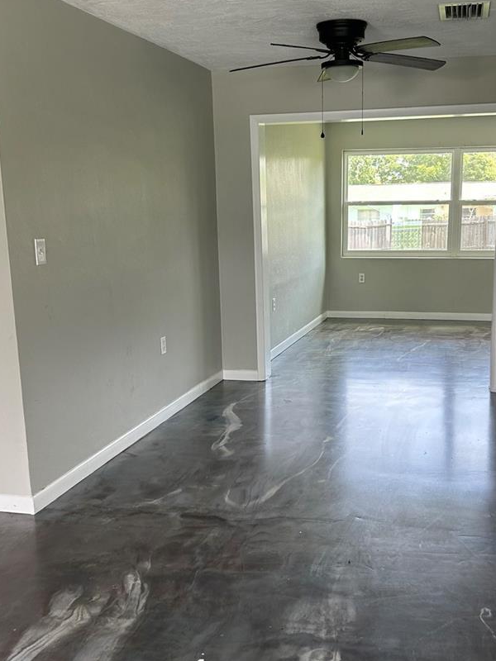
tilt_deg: -10.8
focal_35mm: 39
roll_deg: +1.4
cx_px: 288
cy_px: 346
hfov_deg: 36.7
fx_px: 745
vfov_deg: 47.8
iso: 64
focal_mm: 5.7
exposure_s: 1/121
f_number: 1.5
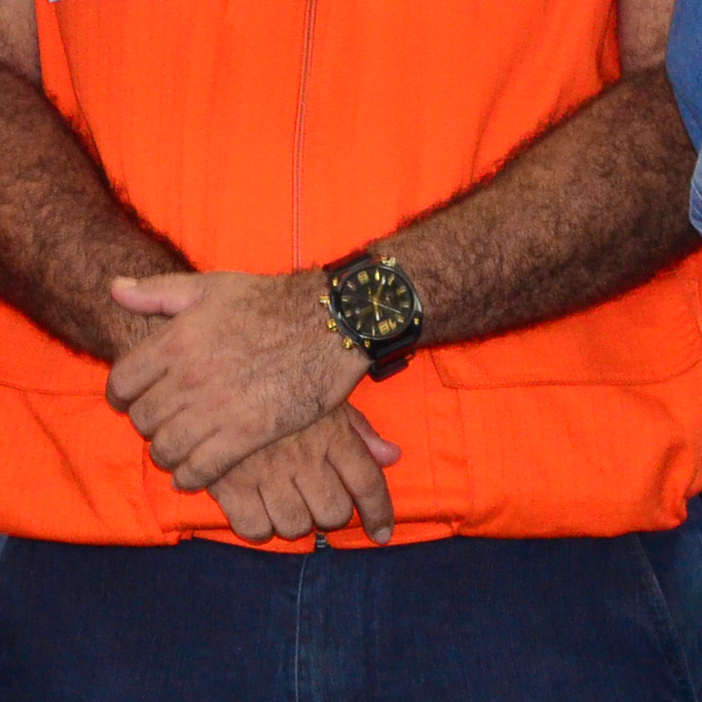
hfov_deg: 5.1
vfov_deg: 5.1
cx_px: -110
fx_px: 7848
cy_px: -65
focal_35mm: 342
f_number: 6.3
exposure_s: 1/60
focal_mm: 55
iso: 2000
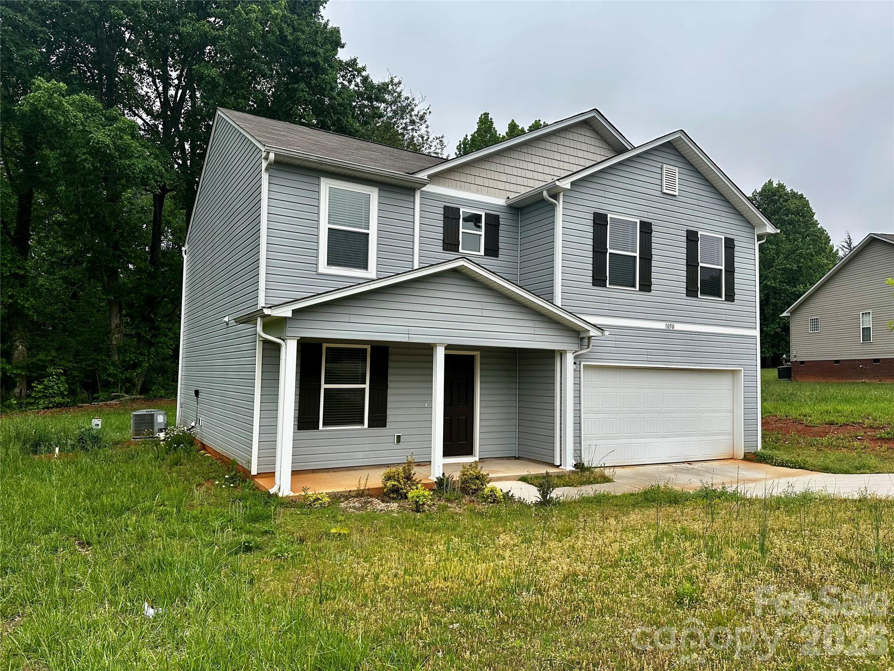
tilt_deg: +3.7
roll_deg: -1.1
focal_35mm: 24
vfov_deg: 56.8
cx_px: 447
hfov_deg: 71.6
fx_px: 620
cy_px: 336
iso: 80
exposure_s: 1/872
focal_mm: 6.86
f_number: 1.78
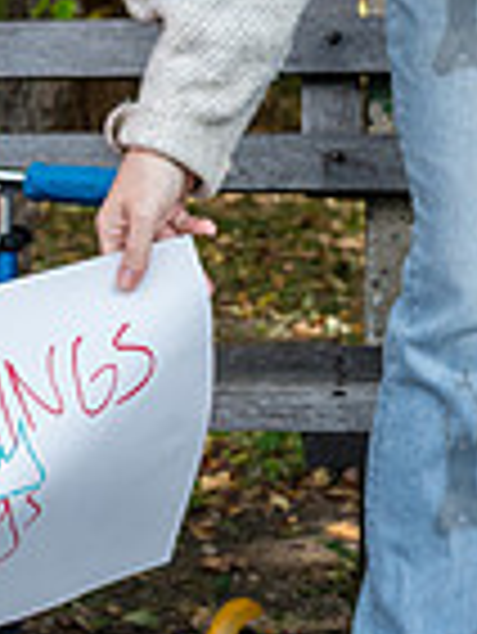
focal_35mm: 136
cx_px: -246
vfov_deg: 14.4
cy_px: 160
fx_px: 2495
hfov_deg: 10.5
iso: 1000
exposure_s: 1/1000
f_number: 5
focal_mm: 29
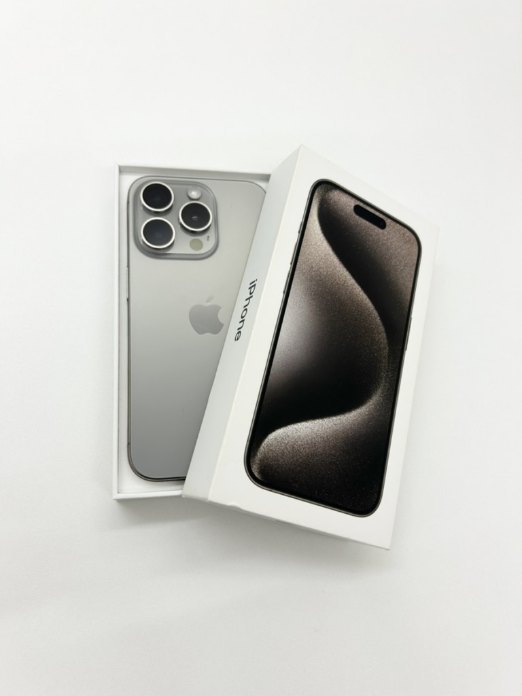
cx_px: 261
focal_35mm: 26
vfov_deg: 67.3
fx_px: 523
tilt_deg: -70.8
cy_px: 348
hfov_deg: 53.1
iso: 40
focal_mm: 5.7
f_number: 1.5
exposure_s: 1/100
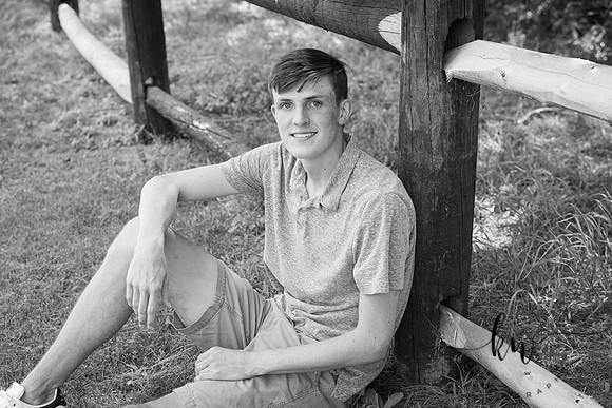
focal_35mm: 78
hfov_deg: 26.0
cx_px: 306
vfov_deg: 17.5
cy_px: 204
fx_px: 1326
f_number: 5.6
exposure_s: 1/200
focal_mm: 78
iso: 400
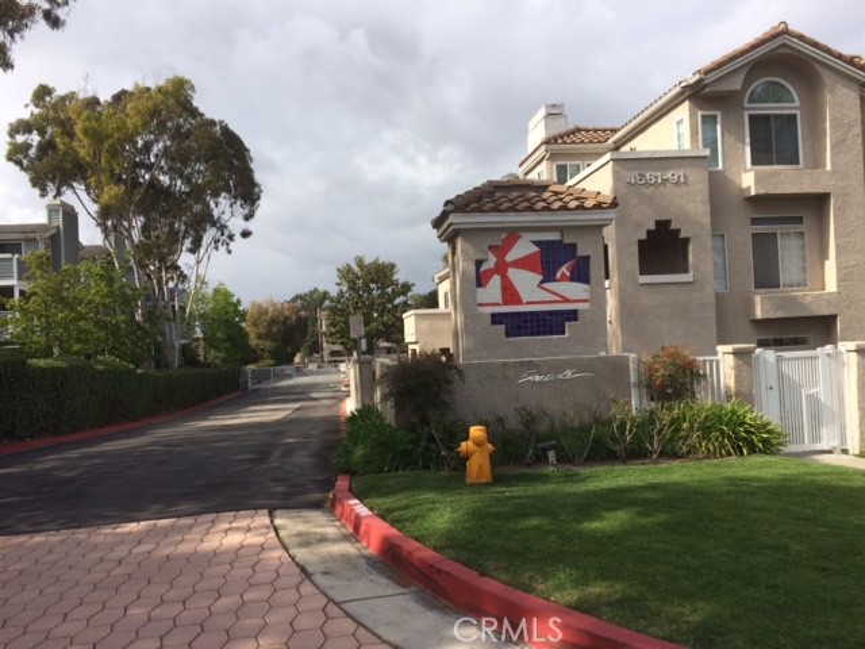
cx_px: 432
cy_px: 324
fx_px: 725
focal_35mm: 29
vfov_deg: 48.2
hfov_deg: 61.7
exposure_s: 1/2160
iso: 32
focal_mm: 4.15
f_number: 2.2
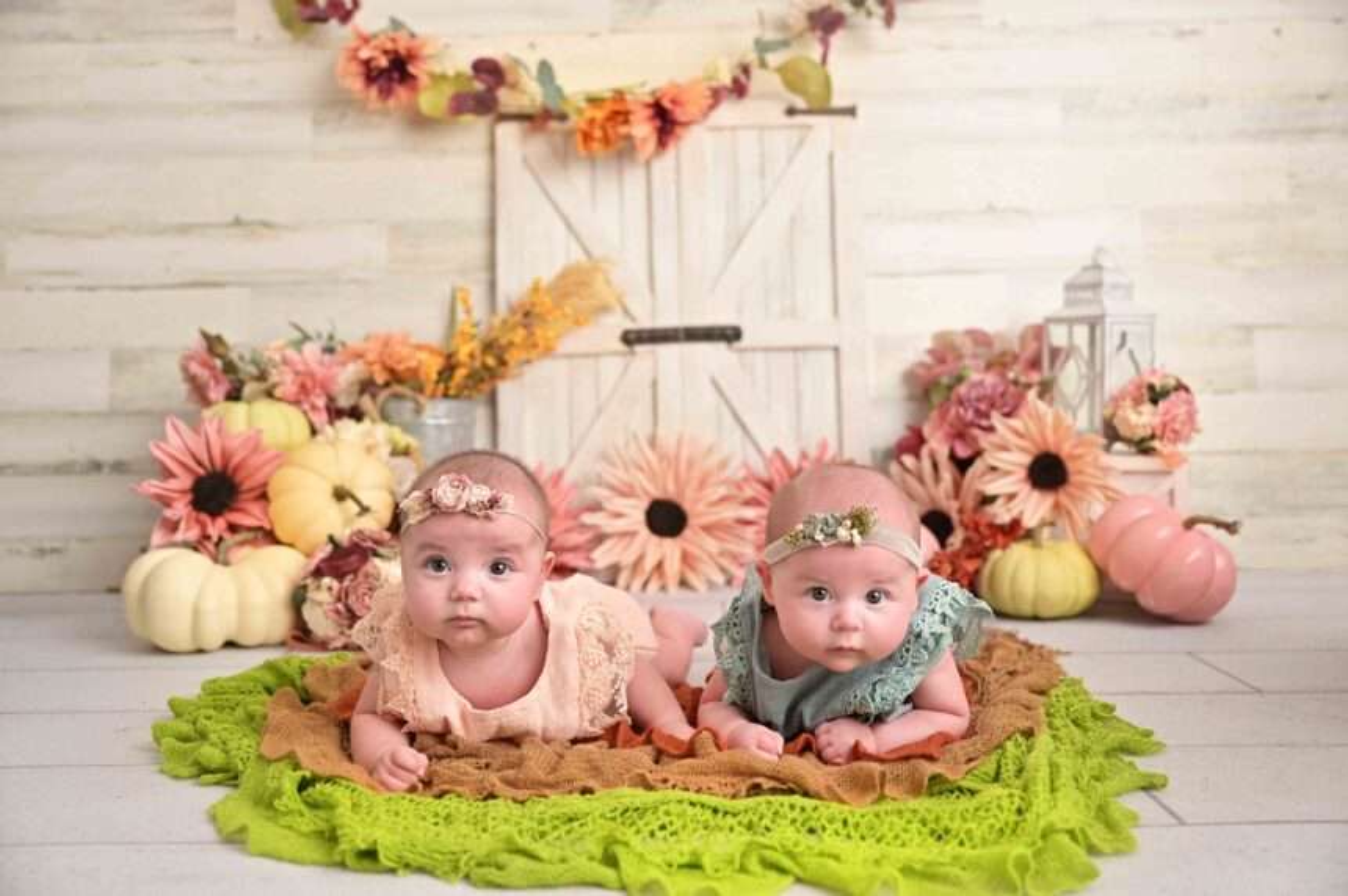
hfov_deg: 58.0
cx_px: 674
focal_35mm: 32
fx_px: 1216
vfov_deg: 40.5
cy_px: 448
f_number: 2.8
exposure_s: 1/80
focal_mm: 32.5
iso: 400
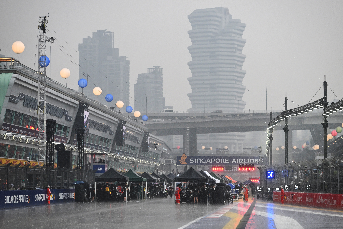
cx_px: 172
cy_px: 114
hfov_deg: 15.2
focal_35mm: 135
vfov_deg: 10.2
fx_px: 1286
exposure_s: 1/1600
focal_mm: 135
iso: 800
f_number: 4
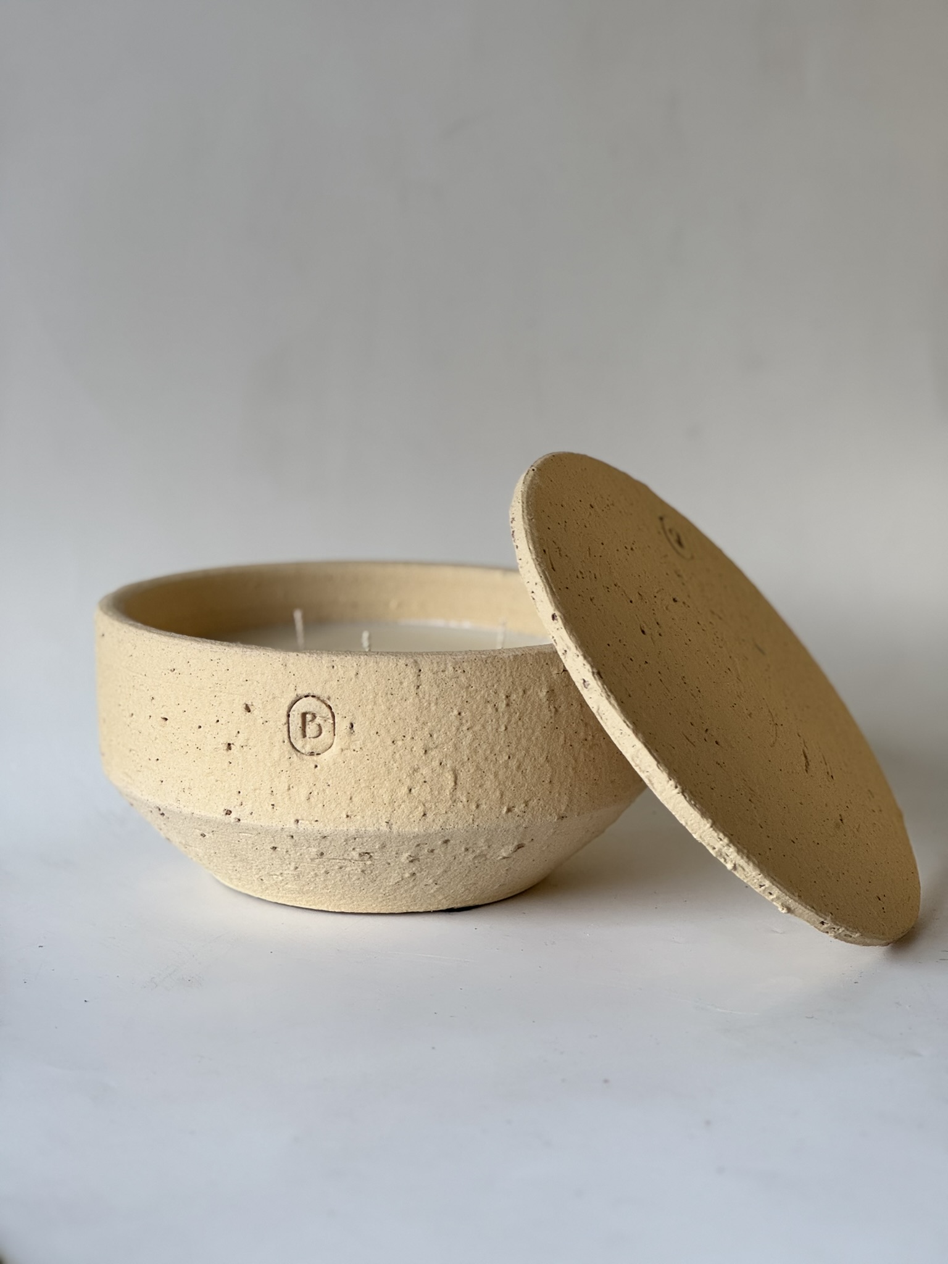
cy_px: 632
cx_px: 474
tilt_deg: -10.0
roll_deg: -0.3
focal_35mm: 77
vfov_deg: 25.3
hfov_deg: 19.1
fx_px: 2812
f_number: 2.8
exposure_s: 1/50
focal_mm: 9
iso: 125
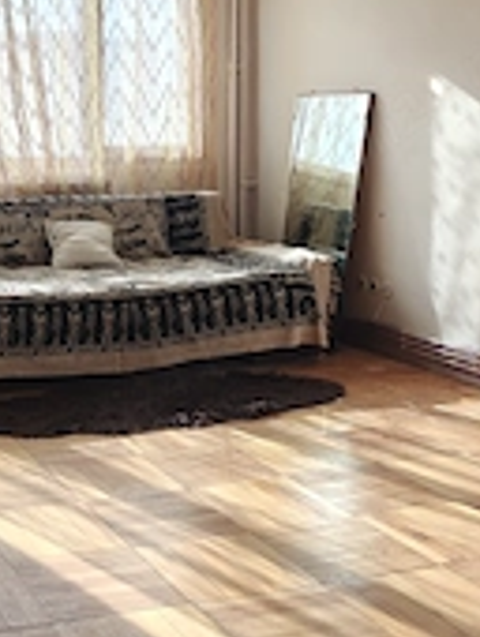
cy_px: 187
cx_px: 0
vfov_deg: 35.0
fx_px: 996
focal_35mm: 54
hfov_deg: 25.7
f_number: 1.6
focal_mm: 6.06
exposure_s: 1/100
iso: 250
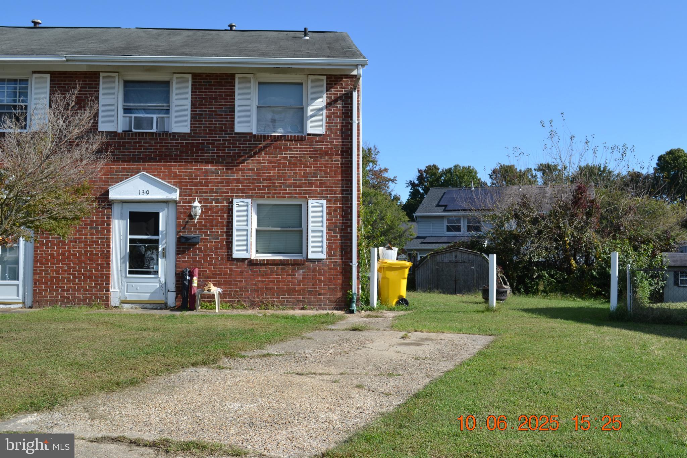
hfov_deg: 53.1
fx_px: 687
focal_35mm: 36
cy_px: 229
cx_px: 344
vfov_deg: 36.9
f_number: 7.1
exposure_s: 1/200
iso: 100
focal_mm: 24
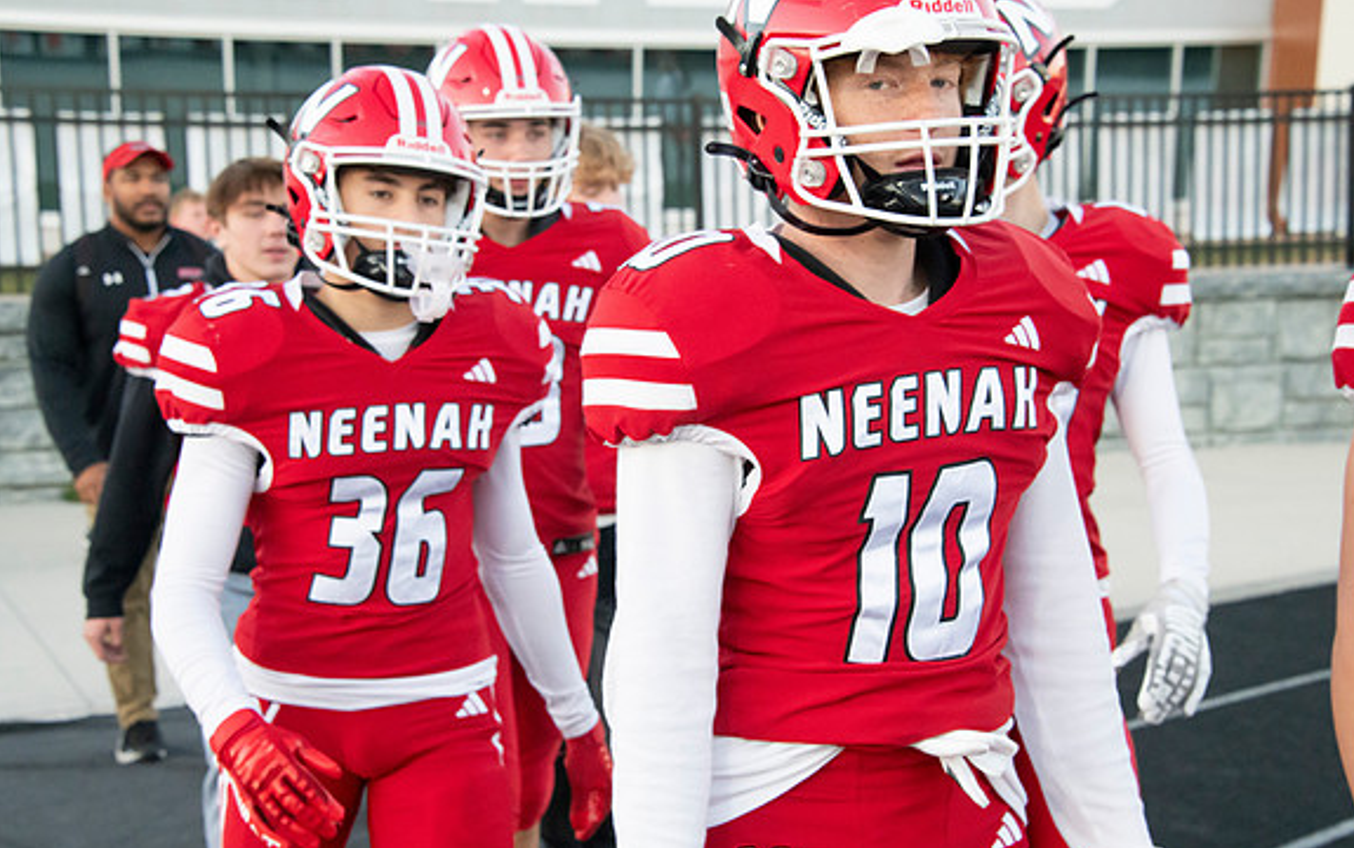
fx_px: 2732
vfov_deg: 17.6
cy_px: 413
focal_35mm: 74
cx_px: 681
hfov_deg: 27.8
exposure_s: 1/640
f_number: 9
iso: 8000
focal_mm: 72
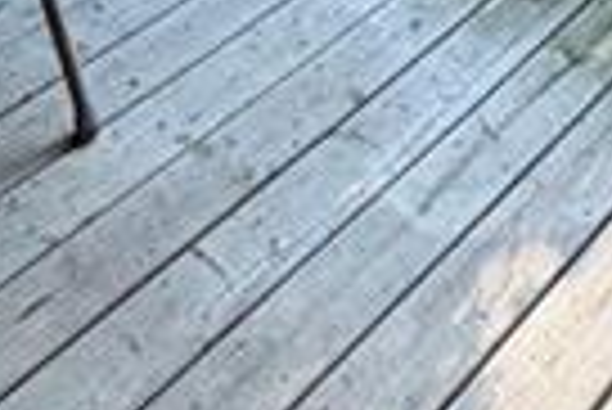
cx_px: 256
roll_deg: +2.5
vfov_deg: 12.5
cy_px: -613
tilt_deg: -9.9
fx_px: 1395
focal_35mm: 82
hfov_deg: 24.7
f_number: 2.2
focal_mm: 2.22
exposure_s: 1/121
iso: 80
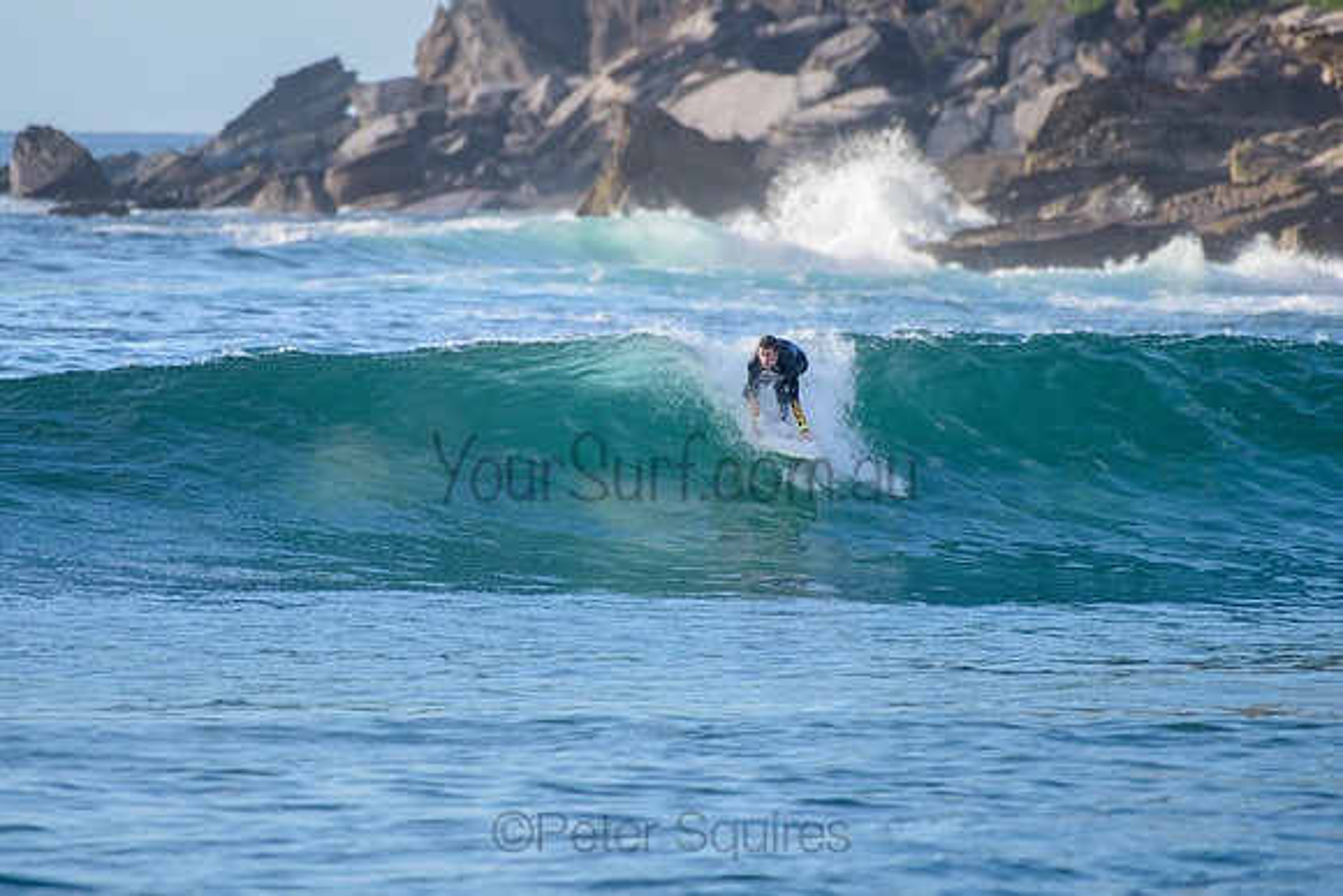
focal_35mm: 613
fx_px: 22886
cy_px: 389
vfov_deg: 2.2
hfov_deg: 3.4
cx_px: 609
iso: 720
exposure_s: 1/2000
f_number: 5.6
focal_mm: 500
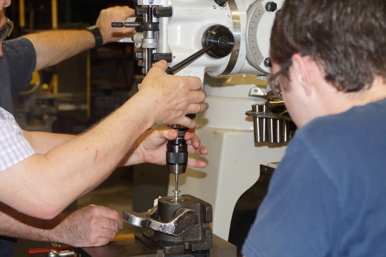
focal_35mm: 90
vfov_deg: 15.2
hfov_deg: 22.6
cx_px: 193
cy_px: 128
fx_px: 964
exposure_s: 1/160
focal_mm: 60
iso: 800
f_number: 5
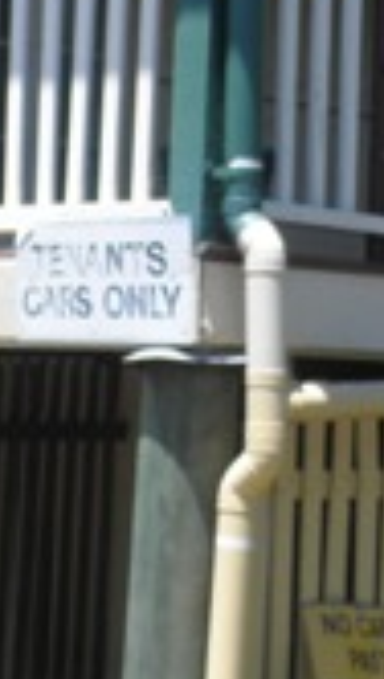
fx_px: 1963
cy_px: 266
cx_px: 94
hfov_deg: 11.1
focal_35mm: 109
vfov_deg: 19.6
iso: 64
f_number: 7.9
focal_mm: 4.7
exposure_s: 1/100
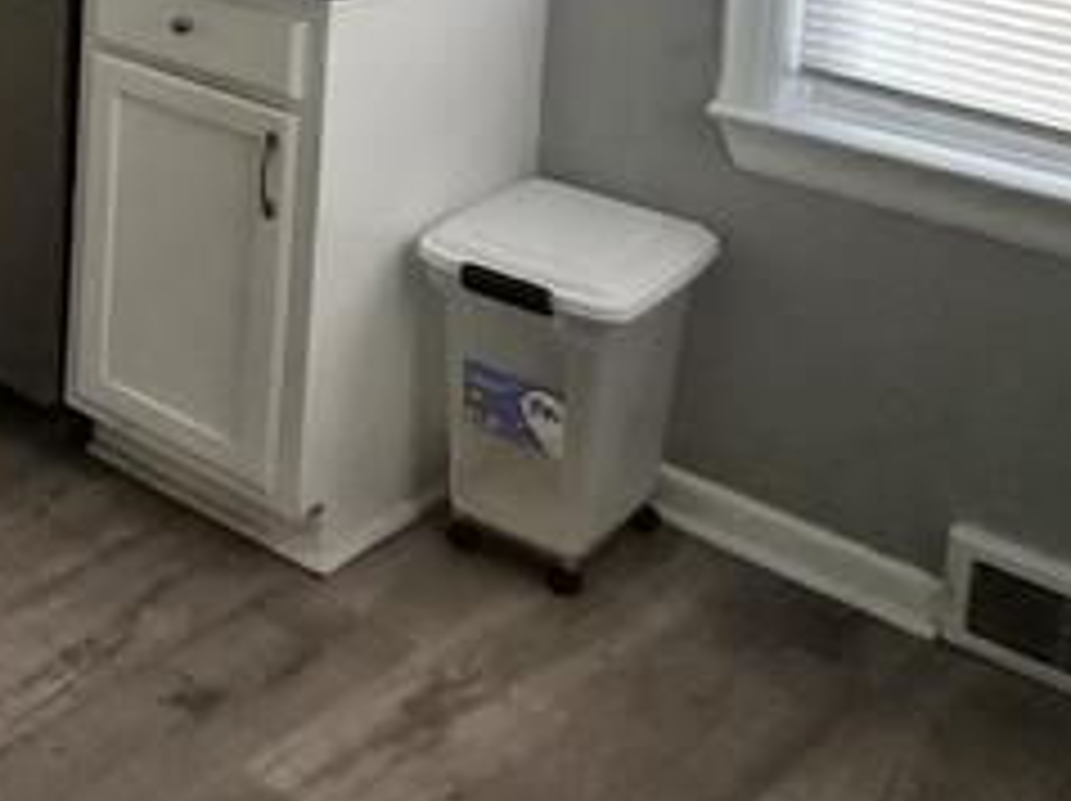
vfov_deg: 22.3
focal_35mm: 56
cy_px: -333
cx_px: -634
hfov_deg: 24.4
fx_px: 1731
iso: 640
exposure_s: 1/60
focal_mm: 1.7
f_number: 2.2
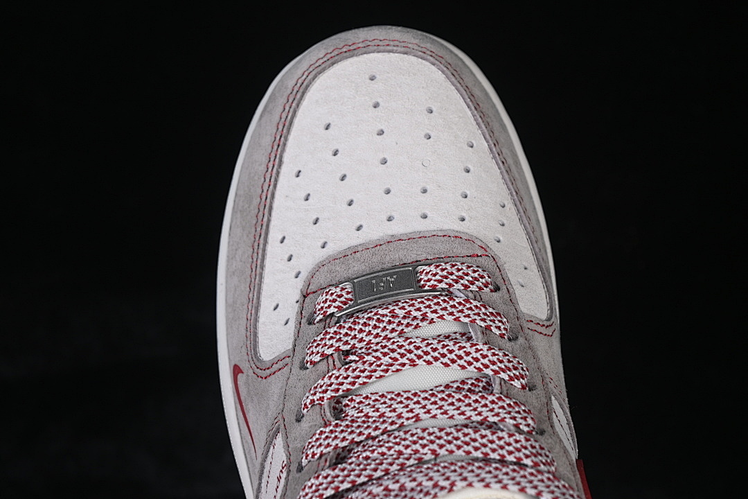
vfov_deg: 18.2
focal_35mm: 75
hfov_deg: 27.0
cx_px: 374
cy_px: 250
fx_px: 1558
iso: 160
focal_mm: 50
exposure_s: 1/80
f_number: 7.1
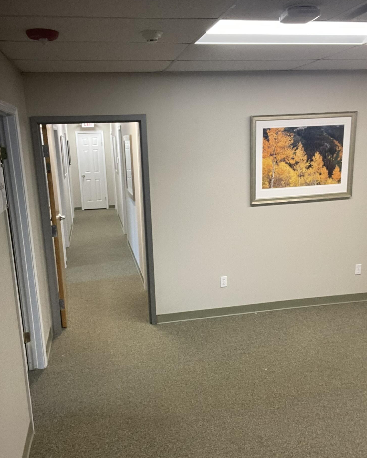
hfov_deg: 45.8
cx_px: 182
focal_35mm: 32
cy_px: 247
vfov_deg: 55.6
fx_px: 434
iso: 125
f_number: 2.2
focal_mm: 2.71
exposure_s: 1/41
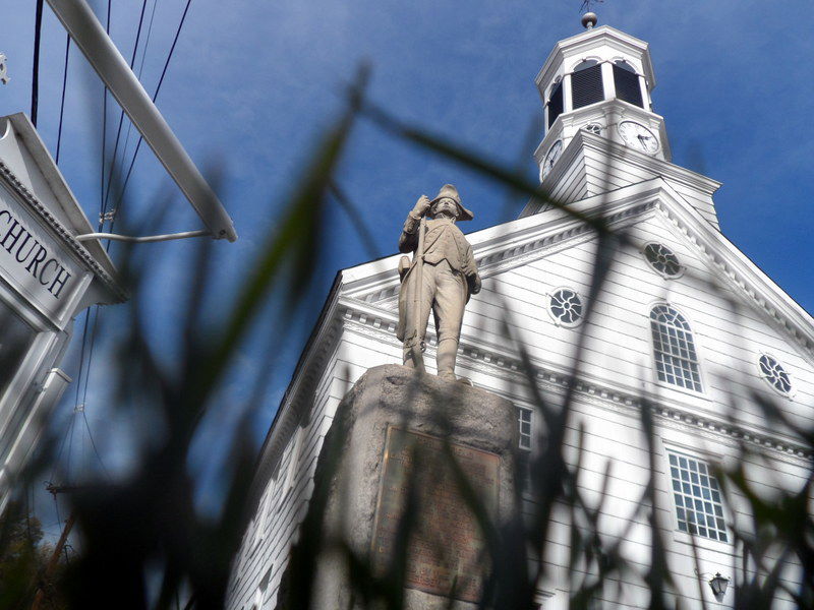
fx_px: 658
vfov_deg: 49.7
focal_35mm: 28
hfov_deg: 63.4
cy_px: 305
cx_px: 407
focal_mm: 4.9
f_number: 8.8
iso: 80
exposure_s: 1/180
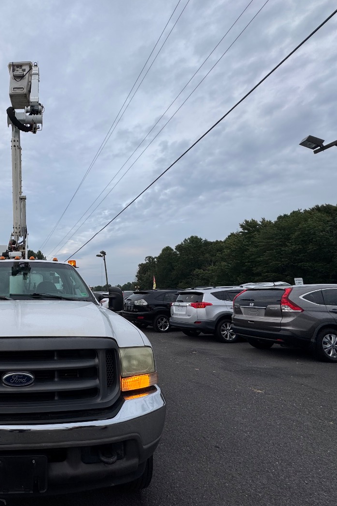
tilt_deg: +8.7
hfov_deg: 53.4
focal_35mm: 20
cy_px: 252
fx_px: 281
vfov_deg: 84.0
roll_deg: +0.6
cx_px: 27
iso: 40
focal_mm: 2.22
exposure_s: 1/101
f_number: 2.2
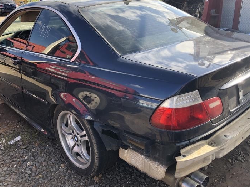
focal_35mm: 32
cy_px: 92
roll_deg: +2.9
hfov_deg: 56.8
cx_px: 118
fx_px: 231
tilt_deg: -22.6
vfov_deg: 44.2
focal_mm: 3.99
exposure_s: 1/414
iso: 20
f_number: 1.8
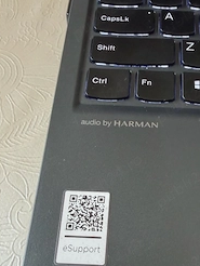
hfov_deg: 36.6
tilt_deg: -64.0
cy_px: 195
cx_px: 129
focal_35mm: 39
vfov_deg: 46.4
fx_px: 300
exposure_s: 1/61
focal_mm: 2.22
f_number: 2.2
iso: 320
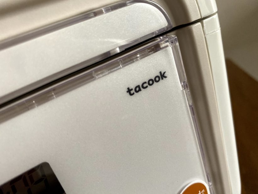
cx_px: 129
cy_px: 97
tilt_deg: -19.3
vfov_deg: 53.1
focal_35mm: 26
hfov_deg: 67.3
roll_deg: +19.4
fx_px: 194
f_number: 1.8
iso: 250
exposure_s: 1/60
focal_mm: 4.25
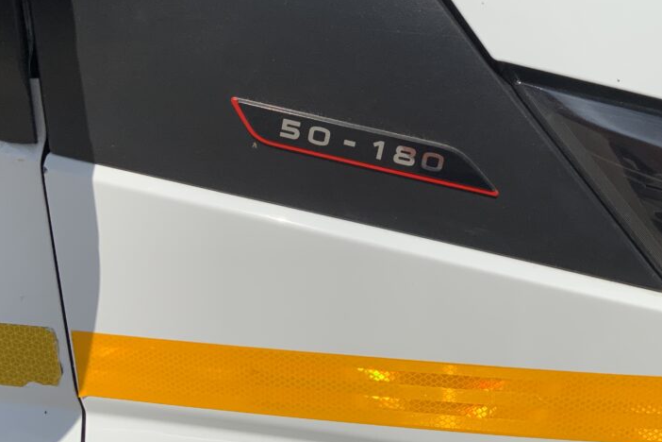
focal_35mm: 44
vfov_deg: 29.8
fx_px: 809
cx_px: 405
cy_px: 86
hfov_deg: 44.2
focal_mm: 3
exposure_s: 1/5814
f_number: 1.8
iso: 20
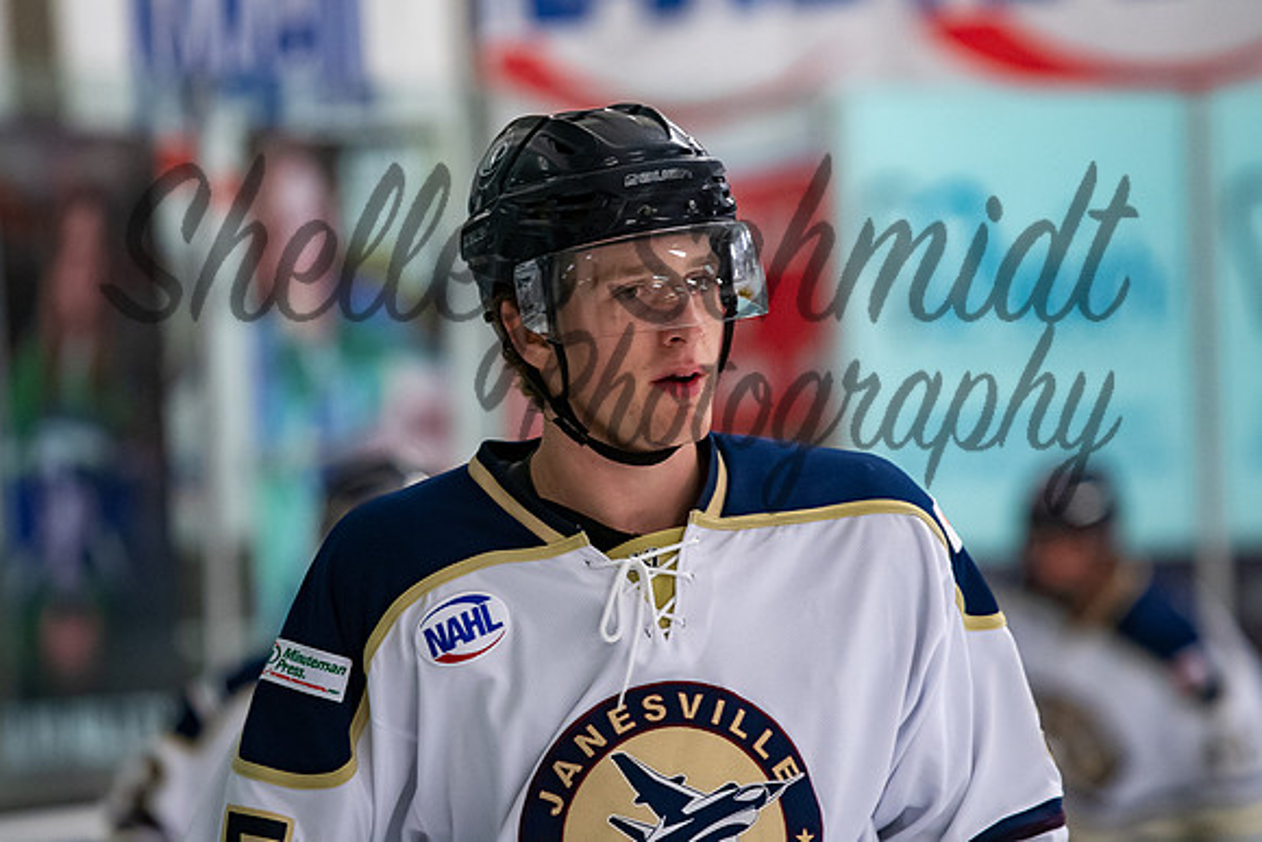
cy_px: 392
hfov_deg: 6.4
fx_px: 11234
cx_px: 588
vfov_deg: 4.3
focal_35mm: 320
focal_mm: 200
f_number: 3.2
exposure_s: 1/800
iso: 2000
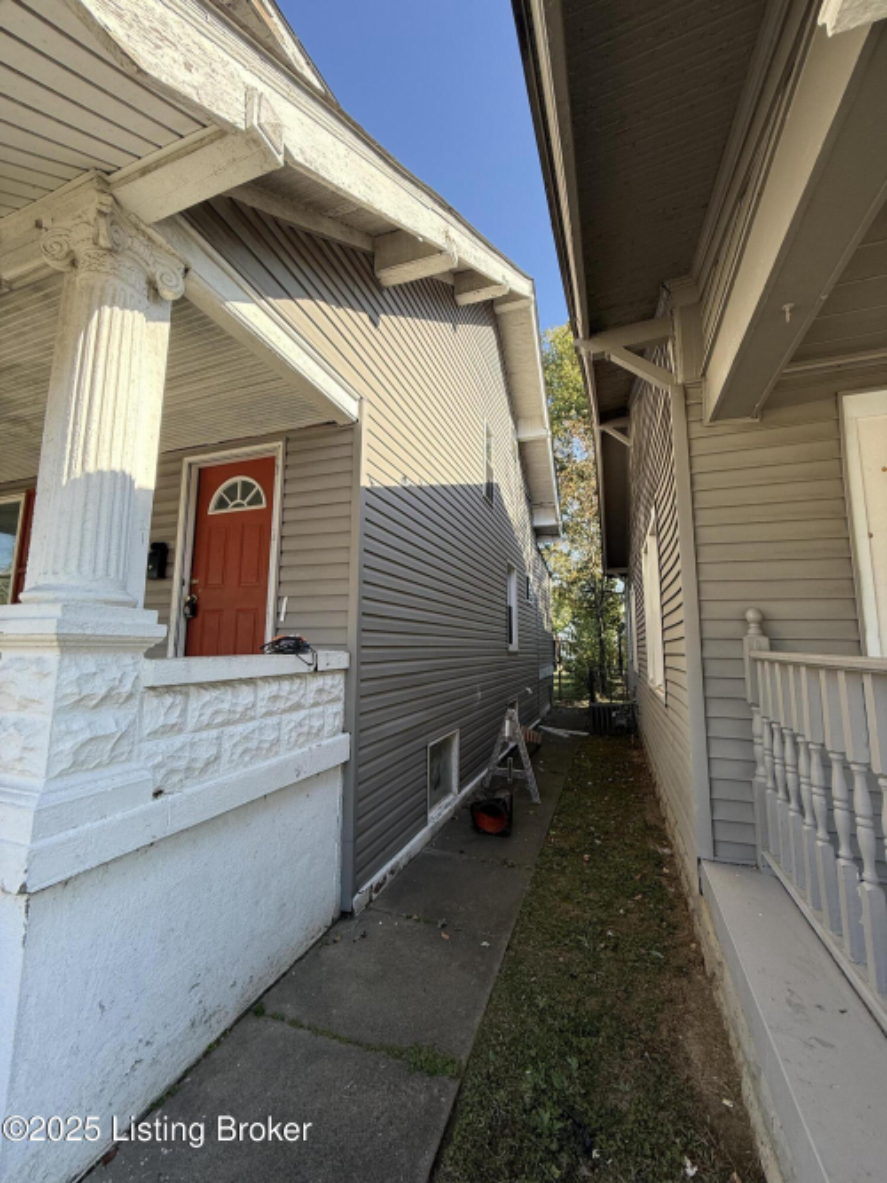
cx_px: 444
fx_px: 478
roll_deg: -0.7
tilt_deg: +9.2
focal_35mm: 14
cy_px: 592
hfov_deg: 85.7
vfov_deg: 102.1
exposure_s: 1/338
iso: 50
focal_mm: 2.22
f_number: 2.2
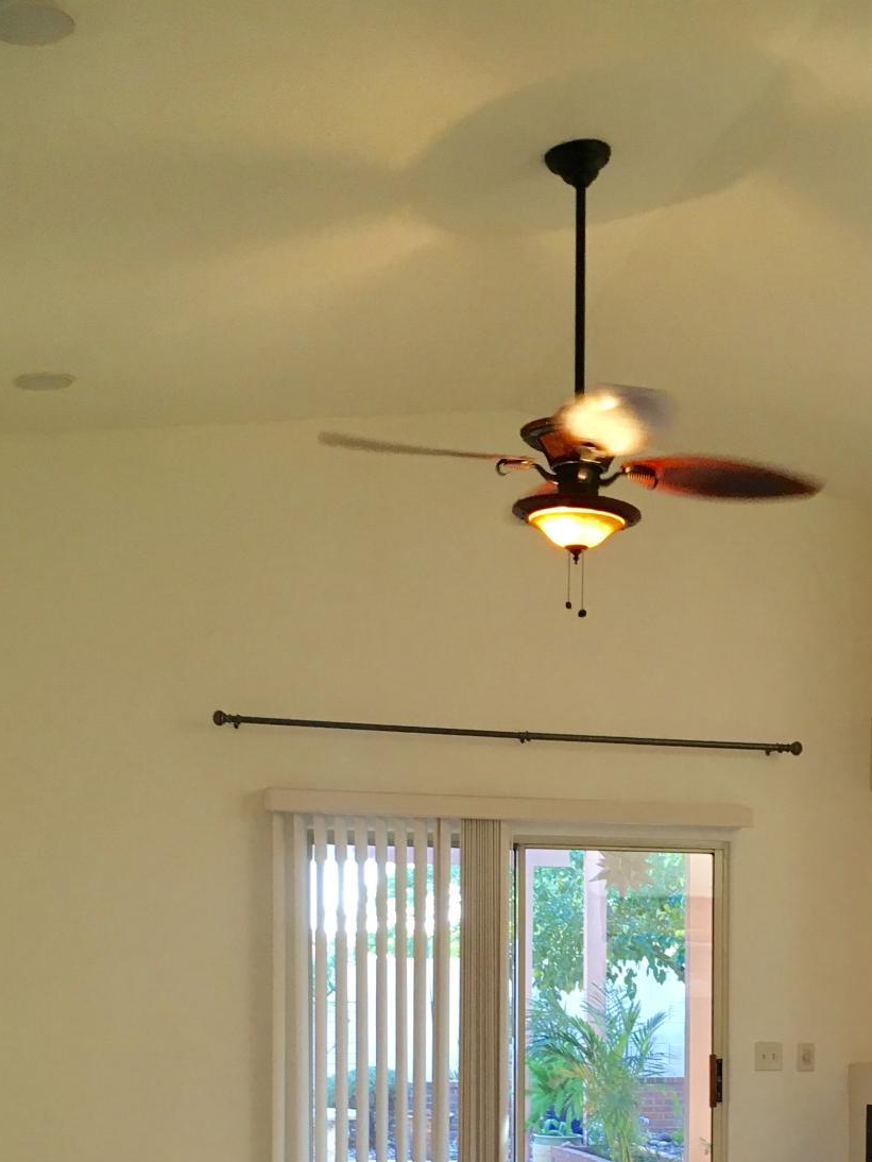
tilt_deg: -7.6
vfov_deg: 34.1
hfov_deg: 27.2
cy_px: 1060
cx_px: 646
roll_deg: +0.1
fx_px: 1779
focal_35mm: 53
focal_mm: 4.15
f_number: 2.2
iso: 64
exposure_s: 1/30
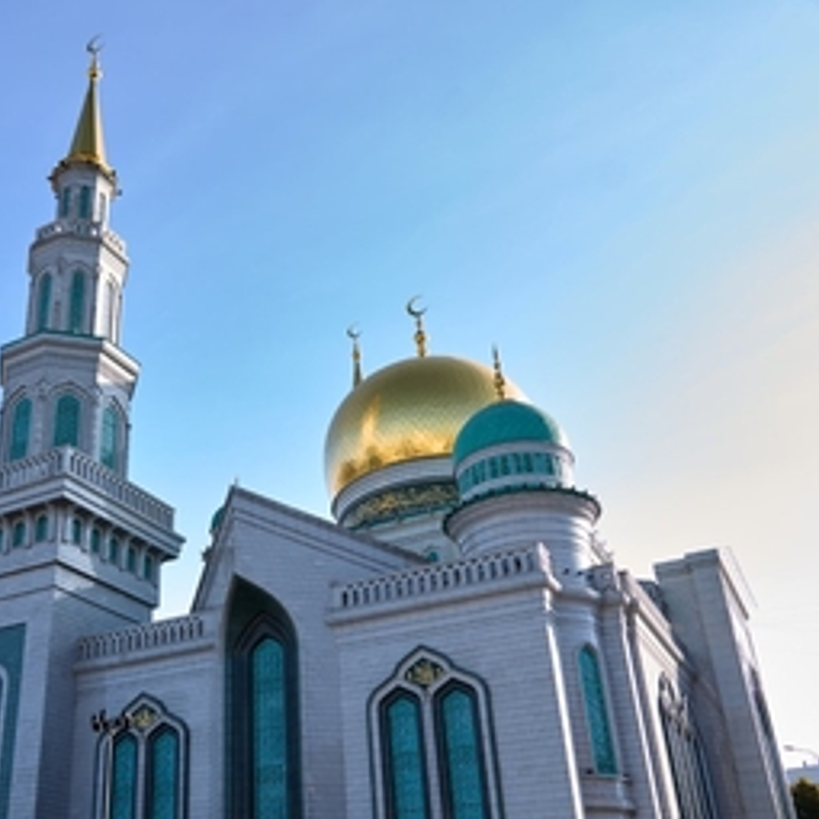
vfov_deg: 46.0
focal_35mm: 36
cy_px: 456
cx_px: 260
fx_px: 964
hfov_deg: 45.2
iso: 100
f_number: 4
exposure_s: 1/160
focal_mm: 24
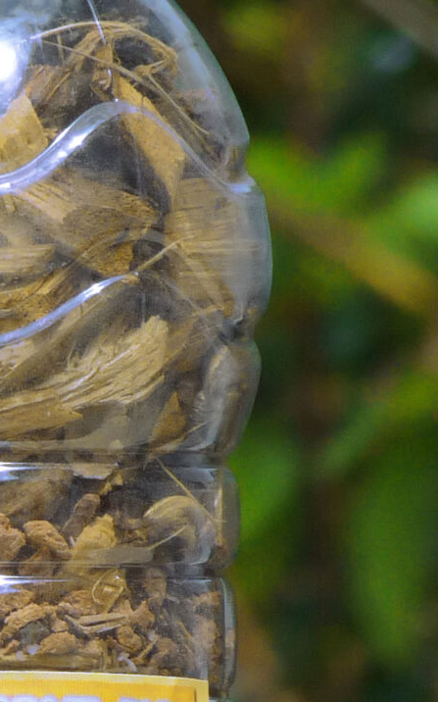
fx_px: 17107
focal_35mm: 895
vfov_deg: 2.3
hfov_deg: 1.5
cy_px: 584
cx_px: -278
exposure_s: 1/1000
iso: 100
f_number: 3.7
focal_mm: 41.9
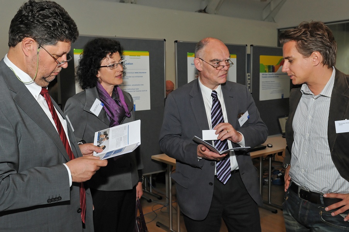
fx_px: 349
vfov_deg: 36.8
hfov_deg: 53.2
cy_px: 116
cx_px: 174
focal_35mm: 36
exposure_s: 1/60
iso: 400
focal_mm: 24
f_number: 5.6
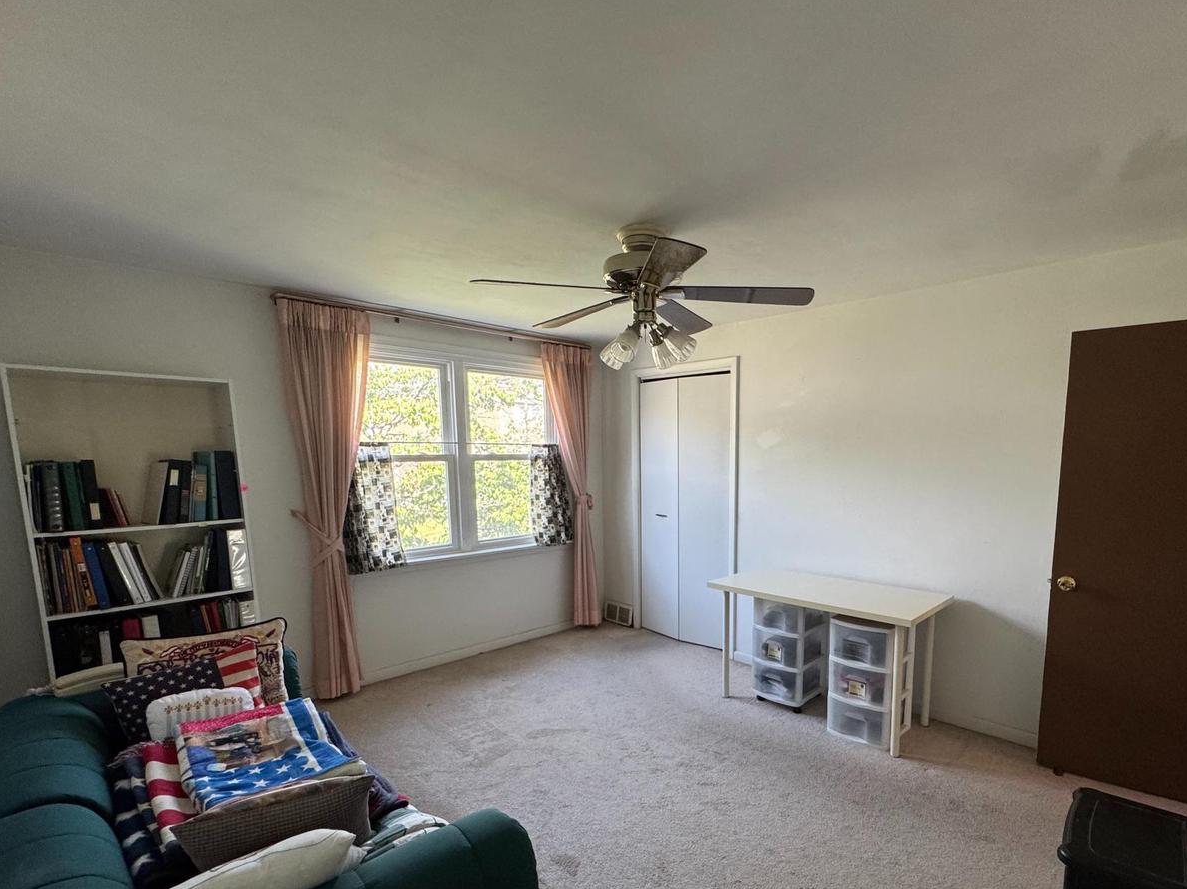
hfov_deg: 90.5
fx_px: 583
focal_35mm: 17
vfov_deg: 73.9
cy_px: 534
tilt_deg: -8.4
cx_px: 671
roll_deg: +0.5
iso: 250
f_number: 2.2
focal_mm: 2.22
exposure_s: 1/120
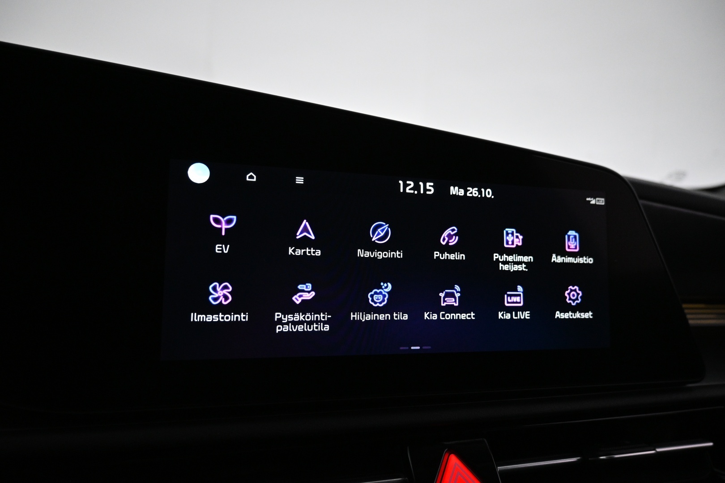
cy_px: 242
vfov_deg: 53.1
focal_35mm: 24
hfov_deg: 73.7
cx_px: 362
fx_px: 483
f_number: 3.5
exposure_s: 1/100
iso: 1600
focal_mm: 16
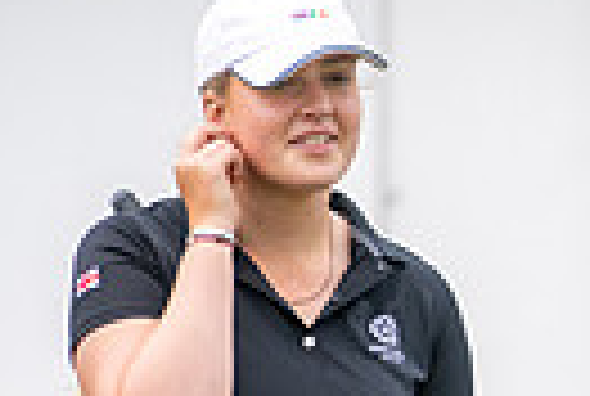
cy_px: 731
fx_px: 21781
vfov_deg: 1.0
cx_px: 1248
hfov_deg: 1.5
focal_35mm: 1326
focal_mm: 300
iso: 400
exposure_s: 1/2000
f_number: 5
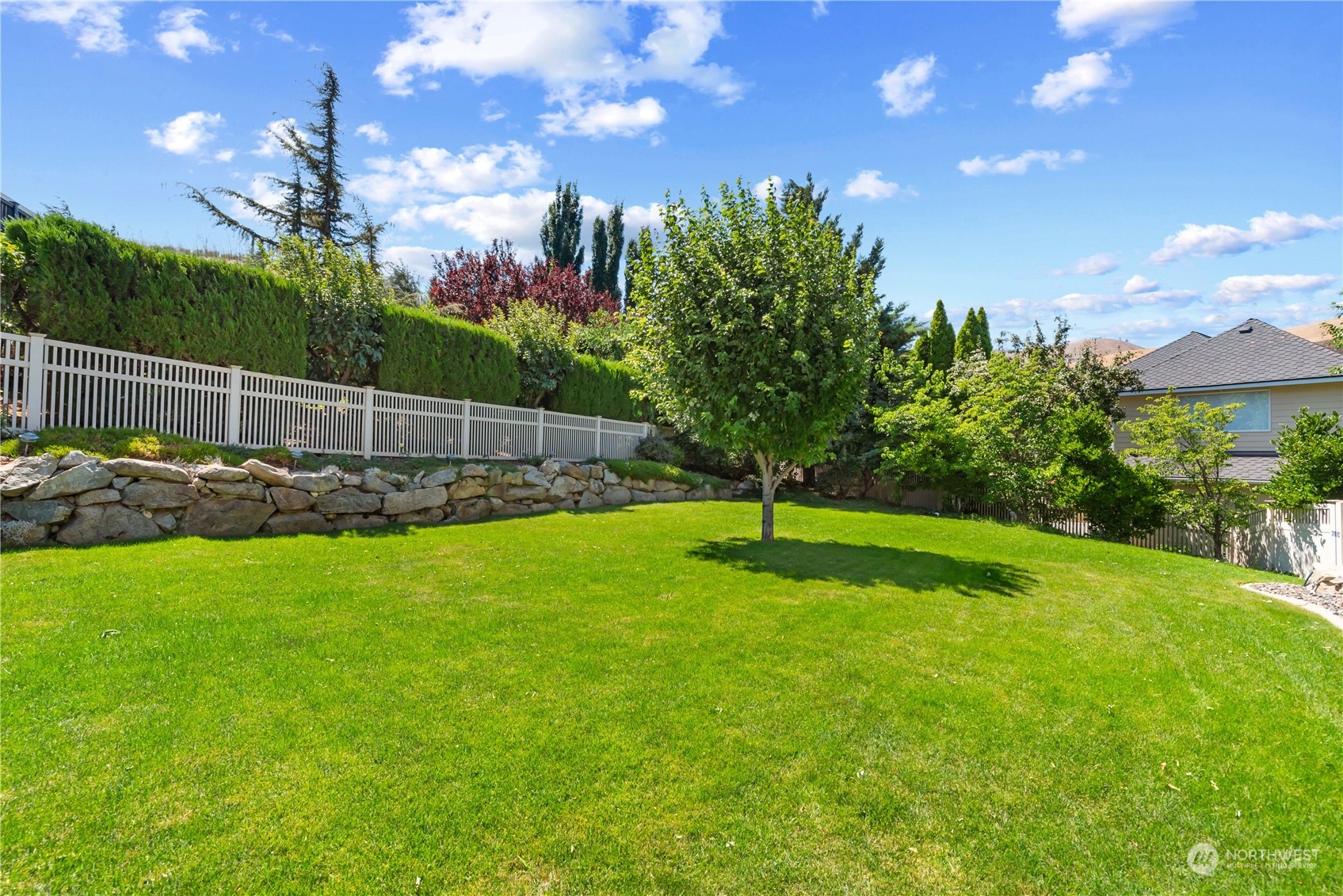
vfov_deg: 77.4
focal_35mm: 15
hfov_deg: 100.4
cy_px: 448
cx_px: 672
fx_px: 560
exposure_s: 1/800
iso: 100
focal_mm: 15
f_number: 8
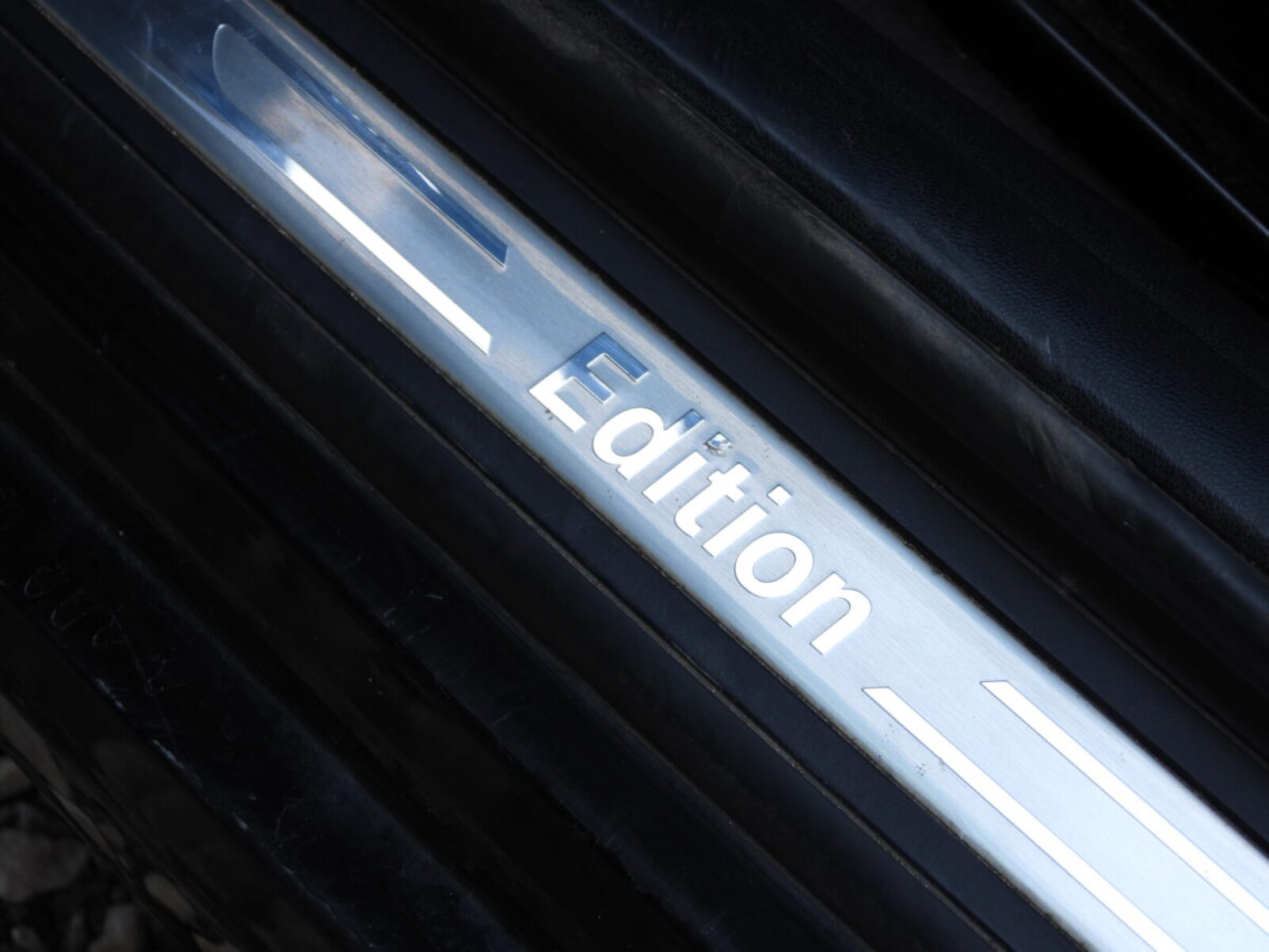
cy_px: 476
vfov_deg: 10.2
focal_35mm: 145
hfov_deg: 13.6
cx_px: 634
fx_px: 5316
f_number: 4
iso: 100
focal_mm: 26.1
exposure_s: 1/60
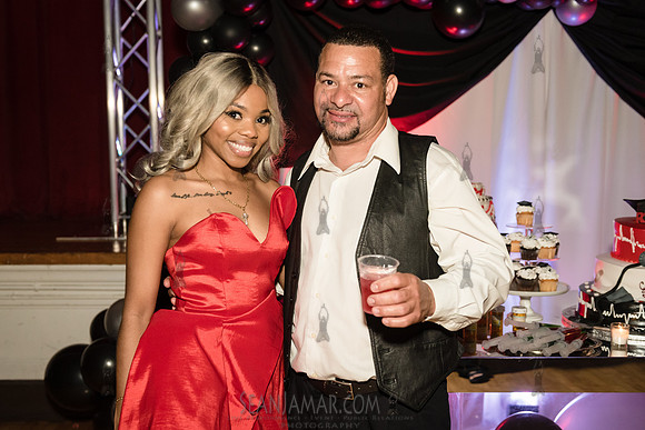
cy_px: 229
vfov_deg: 30.0
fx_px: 803
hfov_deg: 43.8
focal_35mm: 45
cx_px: 301
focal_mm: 42
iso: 2000
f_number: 3.5
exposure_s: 1/250
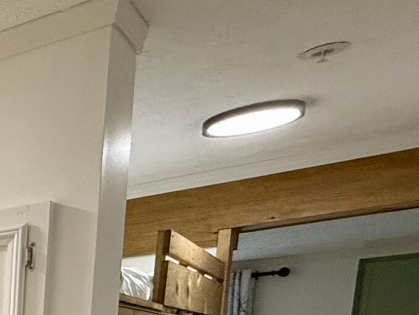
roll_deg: +3.0
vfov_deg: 19.4
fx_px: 751
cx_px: -330
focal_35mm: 62
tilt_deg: -10.1
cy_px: 522
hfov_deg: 21.2
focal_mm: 2.22
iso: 250
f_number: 2.2
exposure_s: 1/120
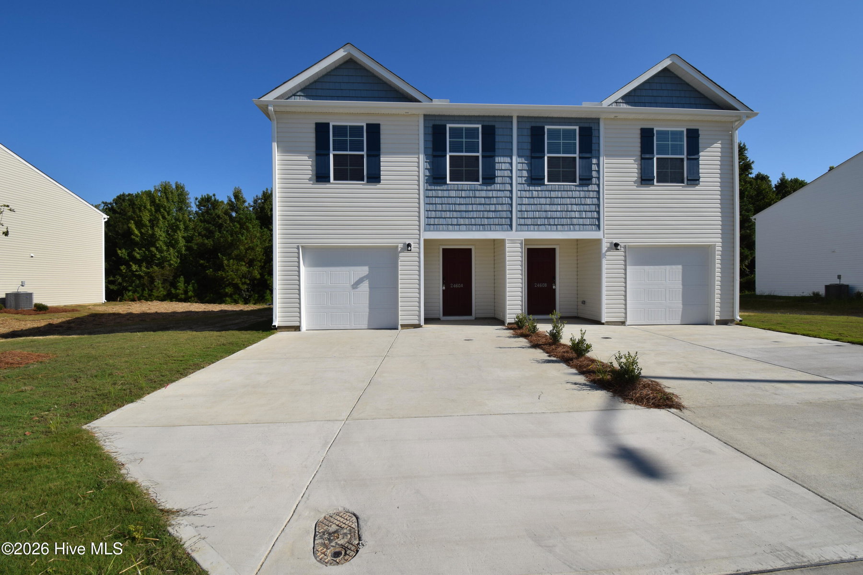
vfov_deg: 77.3
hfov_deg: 100.4
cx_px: 432
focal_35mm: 15
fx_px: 360
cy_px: 288
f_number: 10
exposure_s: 1/400
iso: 200
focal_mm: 10
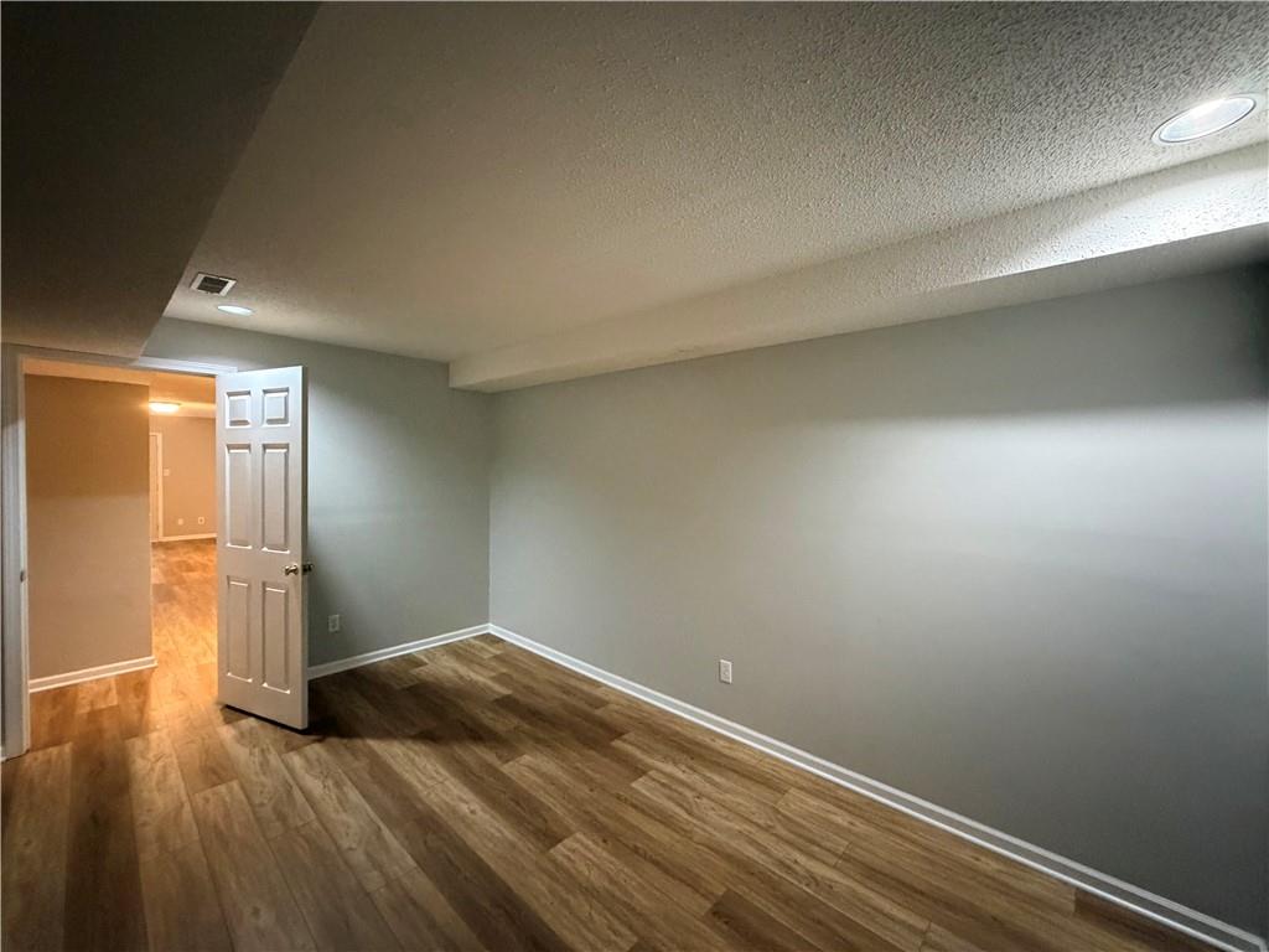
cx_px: 634
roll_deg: +0.3
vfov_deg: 85.7
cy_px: 476
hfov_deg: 102.1
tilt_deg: -0.4
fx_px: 513
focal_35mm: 14
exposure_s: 1/40
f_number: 2.2
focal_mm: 2.22
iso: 1000
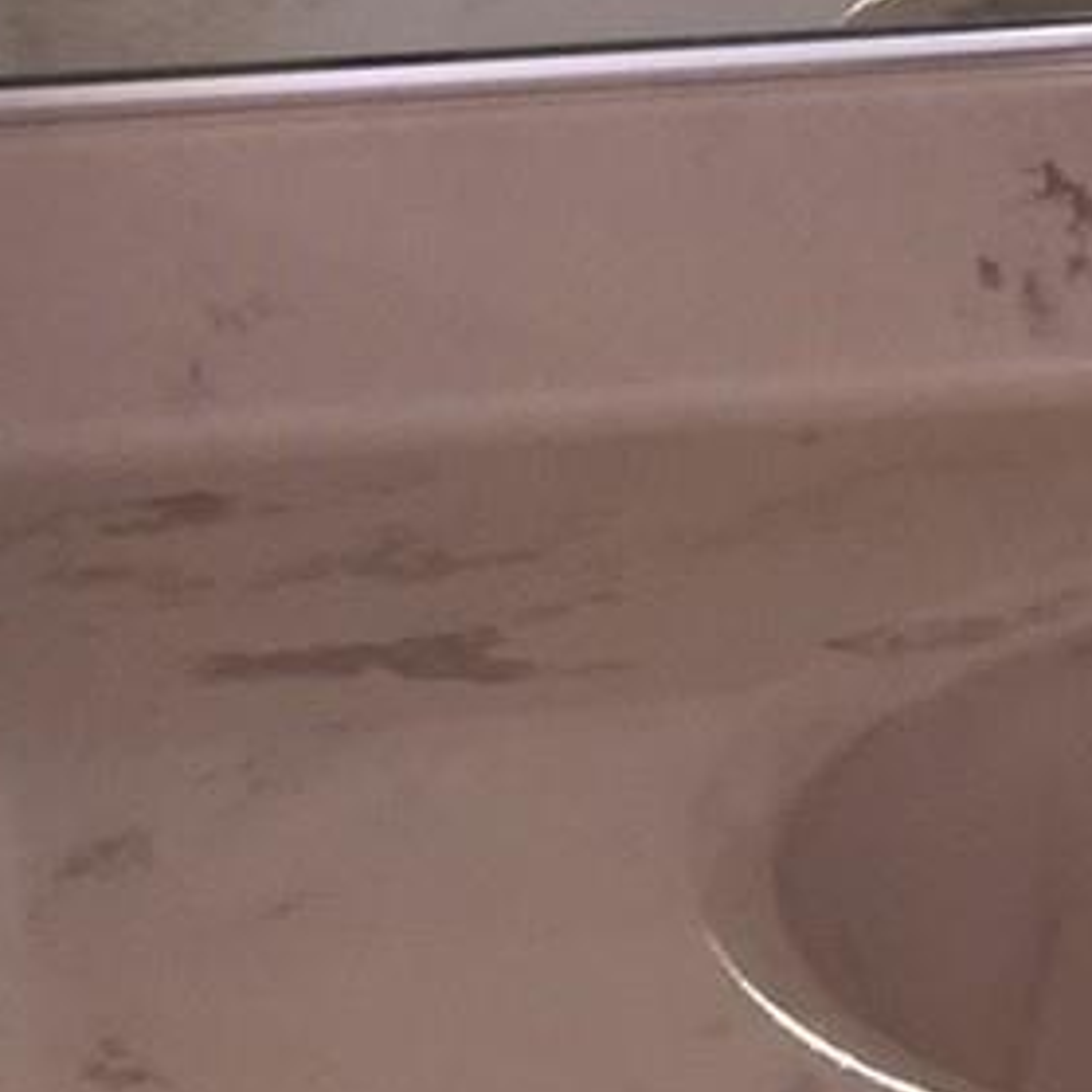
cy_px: -802
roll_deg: +0.2
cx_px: 1906
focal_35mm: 147
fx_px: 5246
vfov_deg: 11.2
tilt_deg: -10.8
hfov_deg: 11.1
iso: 32
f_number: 2.2
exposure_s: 1/38
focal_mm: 4.15
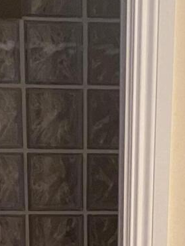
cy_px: 466
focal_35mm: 140
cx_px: 112
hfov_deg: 10.6
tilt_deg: -18.5
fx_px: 996
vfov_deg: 12.6
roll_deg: -1.1
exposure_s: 1/60
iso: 400
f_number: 1.6
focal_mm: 4.2
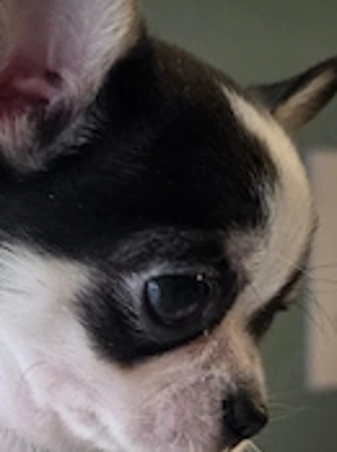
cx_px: -18
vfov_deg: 34.9
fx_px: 690
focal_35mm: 53
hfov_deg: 25.7
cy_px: 371
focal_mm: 6.3
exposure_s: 1/101
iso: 200
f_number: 1.7
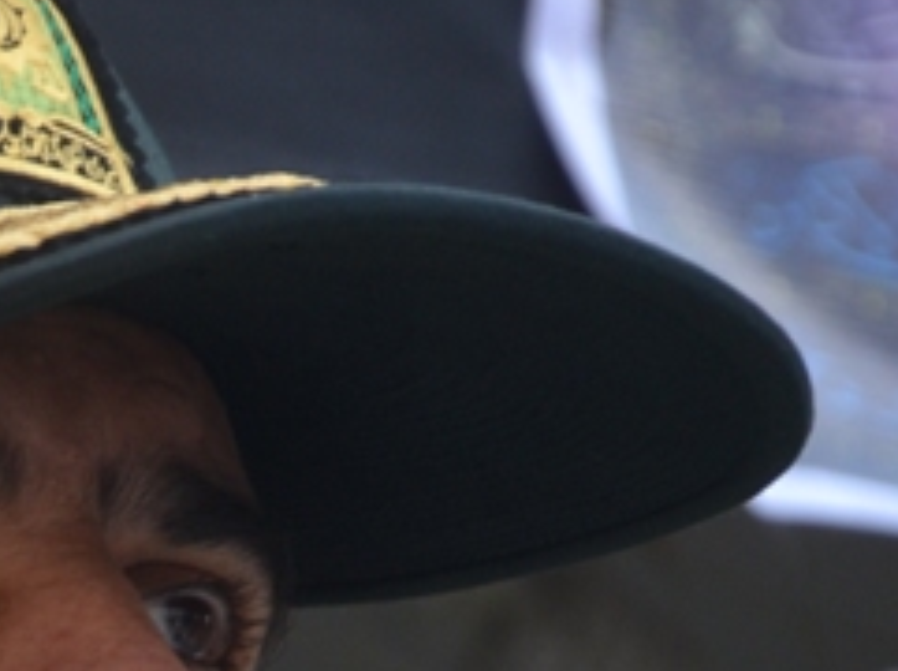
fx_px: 16657
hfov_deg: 3.1
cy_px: 980
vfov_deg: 2.3
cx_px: 11
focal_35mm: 643
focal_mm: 105
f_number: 5.6
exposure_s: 1/400
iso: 400
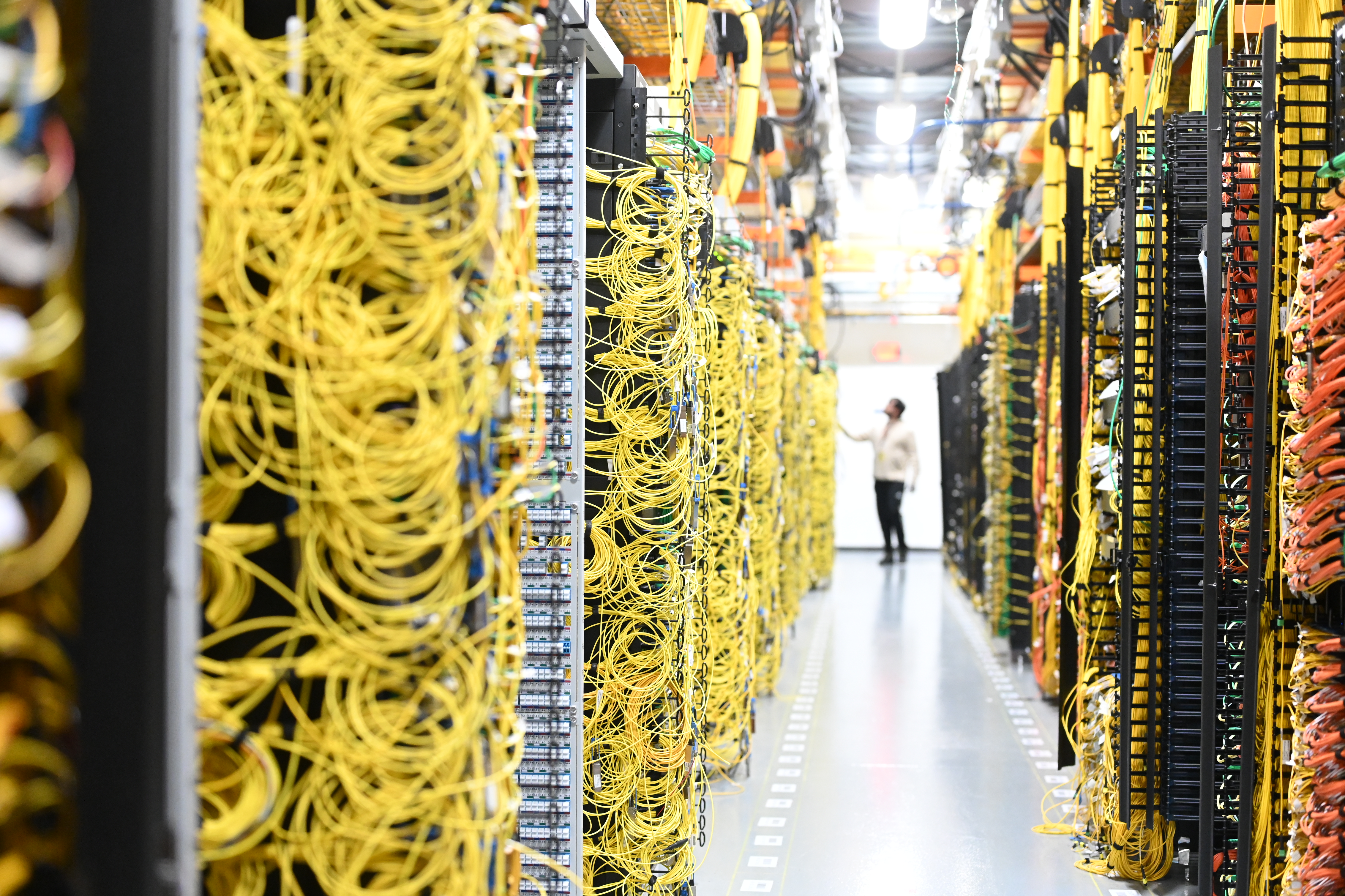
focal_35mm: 50
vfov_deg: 27.0
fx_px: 1867
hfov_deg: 39.6
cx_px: 672
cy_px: 448
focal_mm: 50
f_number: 2.4
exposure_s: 1/125
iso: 6400
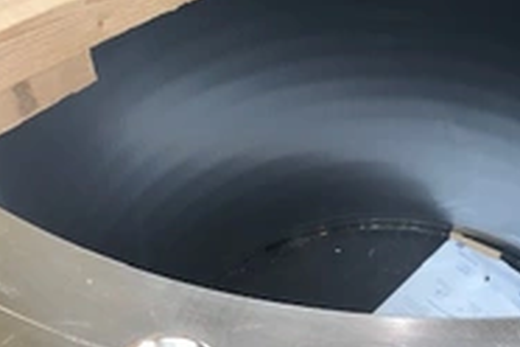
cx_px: 411
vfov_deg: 23.3
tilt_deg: -42.8
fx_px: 838
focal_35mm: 58
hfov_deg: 33.5
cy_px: 123
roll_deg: -4.9
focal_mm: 4.25
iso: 50
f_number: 1.8
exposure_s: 1/9
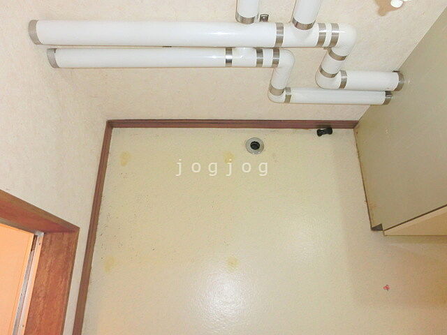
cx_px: 224
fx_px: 310
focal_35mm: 24
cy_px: 168
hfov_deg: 71.6
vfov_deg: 56.8
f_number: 3
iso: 400
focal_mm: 4.24
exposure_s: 1/30
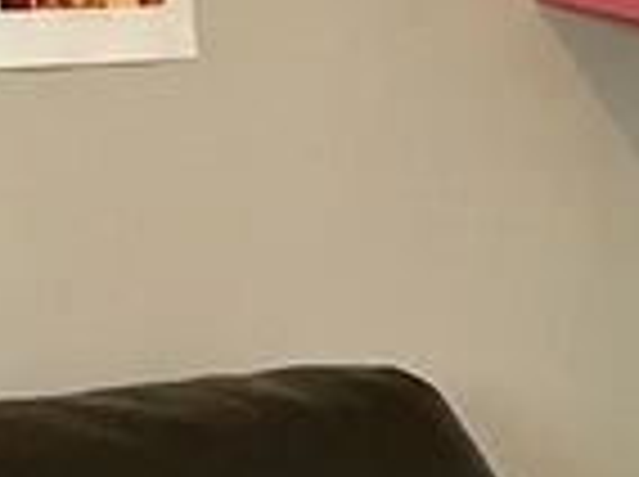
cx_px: 2196
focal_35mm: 188
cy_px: 639
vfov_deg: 7.8
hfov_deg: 8.2
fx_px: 3465
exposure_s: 1/60
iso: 160
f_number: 1.6
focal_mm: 4.2
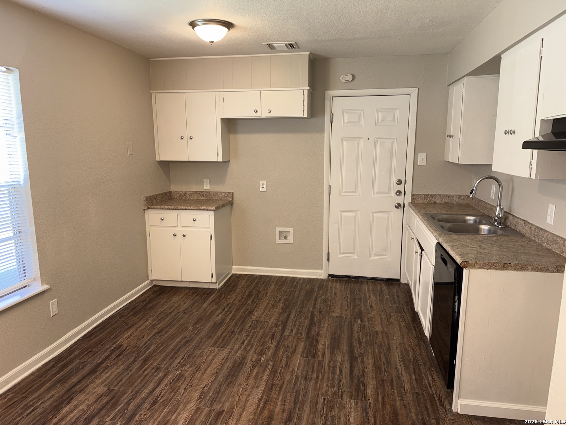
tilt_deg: -9.9
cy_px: 212
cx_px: 283
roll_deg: -0.2
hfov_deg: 71.6
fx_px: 392
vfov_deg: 56.8
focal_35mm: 24
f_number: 1.78
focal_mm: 6.76
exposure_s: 1/53
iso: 80
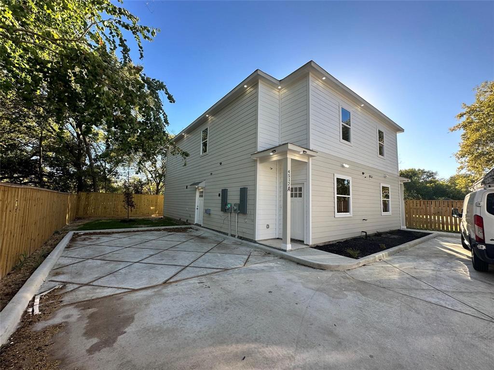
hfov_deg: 102.1
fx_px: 200
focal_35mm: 14
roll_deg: -1.6
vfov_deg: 85.7
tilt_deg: +4.4
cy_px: 185
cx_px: 247
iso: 40
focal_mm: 2.22
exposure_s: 1/454
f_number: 2.2
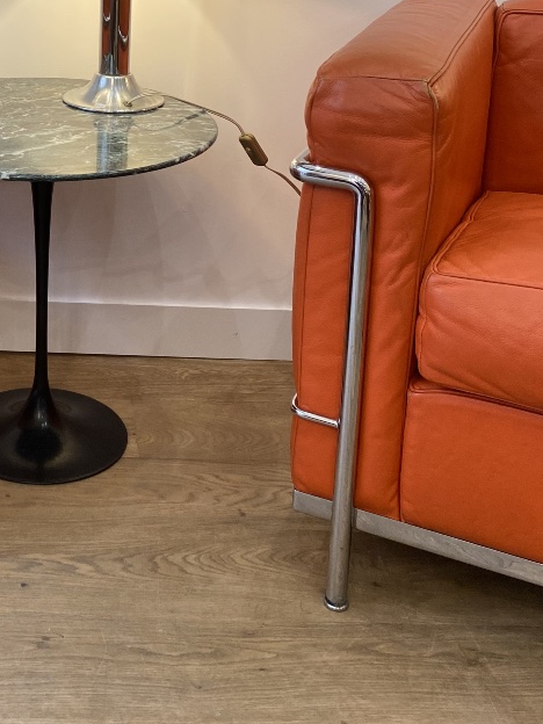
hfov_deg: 27.8
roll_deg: -2.1
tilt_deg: -11.5
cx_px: 30
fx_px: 1046
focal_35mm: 50
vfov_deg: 35.9
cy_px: 72
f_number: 1.8
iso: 100
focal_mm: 4.25
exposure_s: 1/100
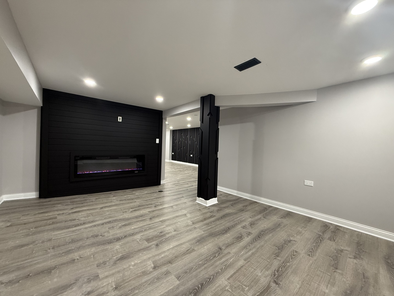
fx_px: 159
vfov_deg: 85.7
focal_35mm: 14
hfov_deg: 102.1
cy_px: 148
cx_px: 197
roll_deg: -1.3
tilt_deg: +1.2
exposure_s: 1/60
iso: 320
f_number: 2.2
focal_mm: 2.22
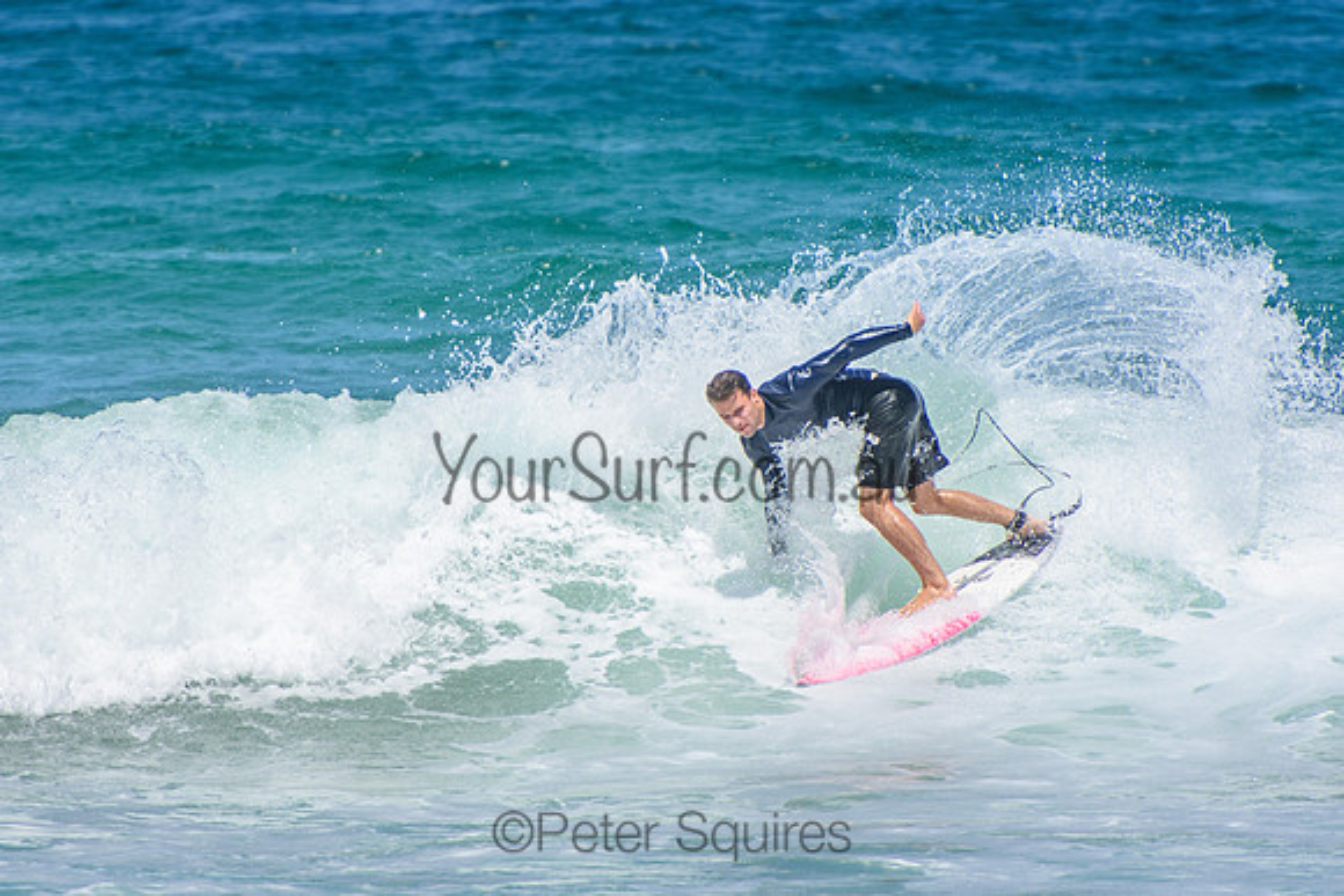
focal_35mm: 600
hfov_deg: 3.4
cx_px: 672
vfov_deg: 2.3
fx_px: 22404
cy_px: 448
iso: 250
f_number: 5.6
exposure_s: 1/2000
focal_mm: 400
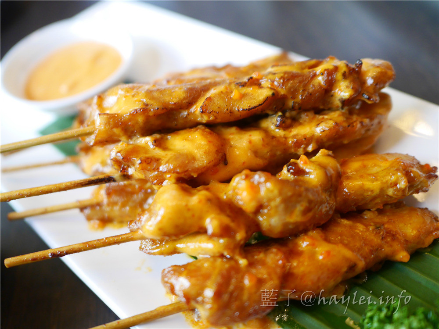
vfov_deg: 46.8
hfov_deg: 60.0
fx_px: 380
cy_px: 164
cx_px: 220
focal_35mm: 30
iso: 640
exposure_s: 1/60
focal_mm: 15
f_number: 1.7
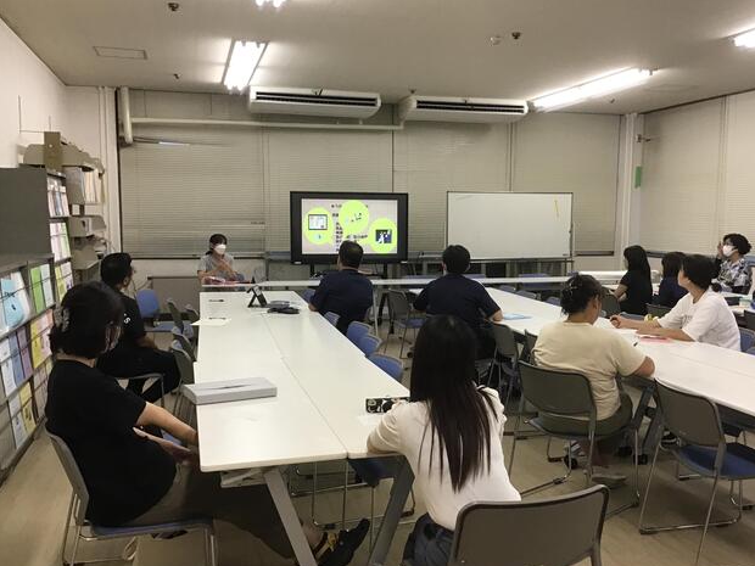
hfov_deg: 52.5
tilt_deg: -6.1
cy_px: 298
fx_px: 763
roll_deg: -0.9
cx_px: 424
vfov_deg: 40.7
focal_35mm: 35
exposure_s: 1/30
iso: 64
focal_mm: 3.3
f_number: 2.4
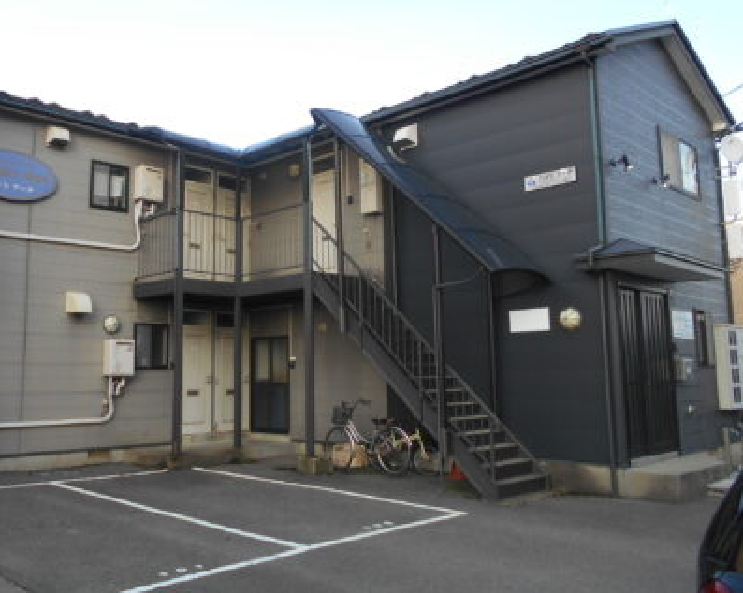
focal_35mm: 32
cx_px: 314
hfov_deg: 55.5
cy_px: 272
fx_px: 703
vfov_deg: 45.7
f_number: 3.2
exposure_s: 1/160
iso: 80
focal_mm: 4.6
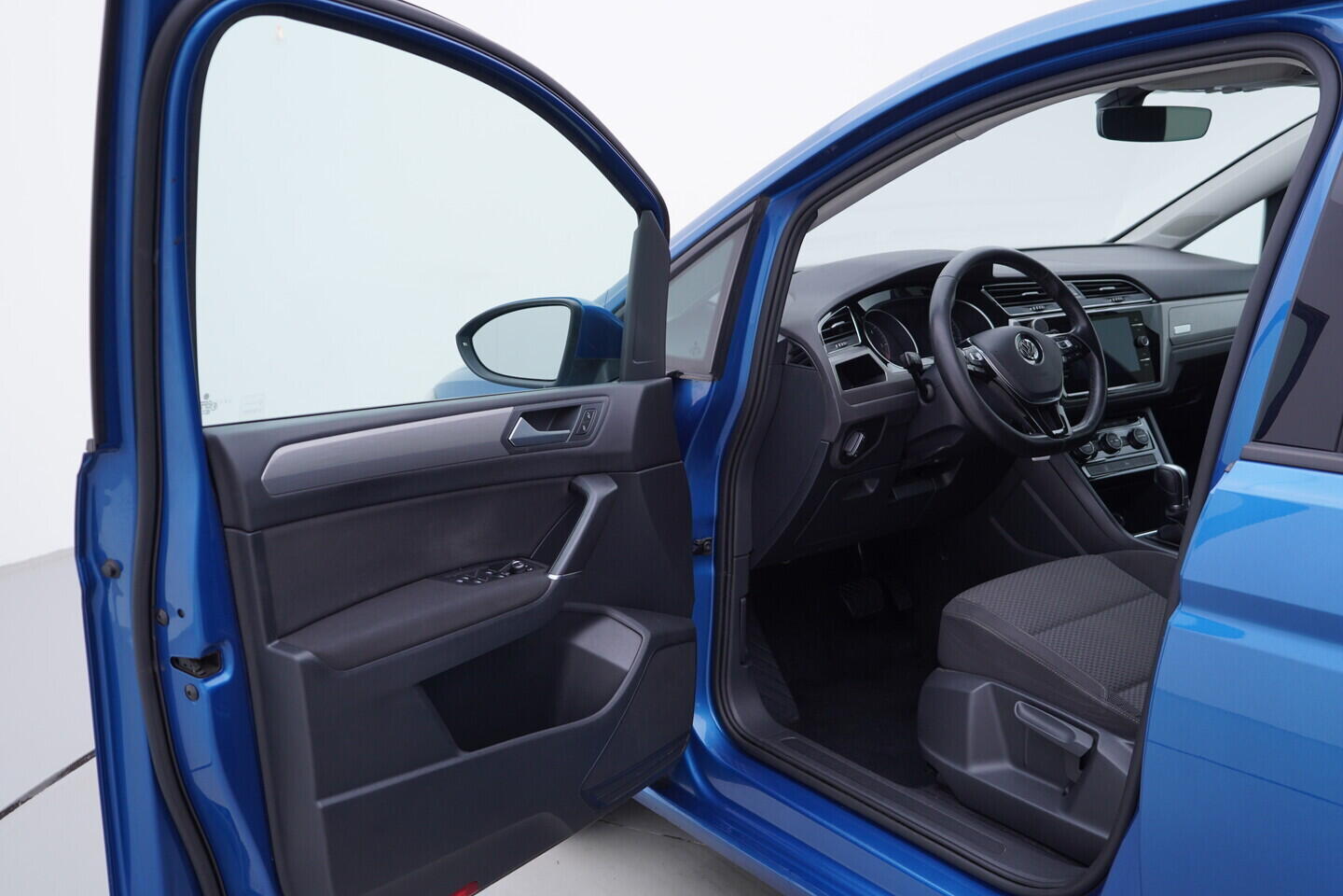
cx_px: 672
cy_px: 448
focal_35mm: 36
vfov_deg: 36.9
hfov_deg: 53.1
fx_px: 1343
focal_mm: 24
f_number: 3.2
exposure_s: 1/50
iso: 125
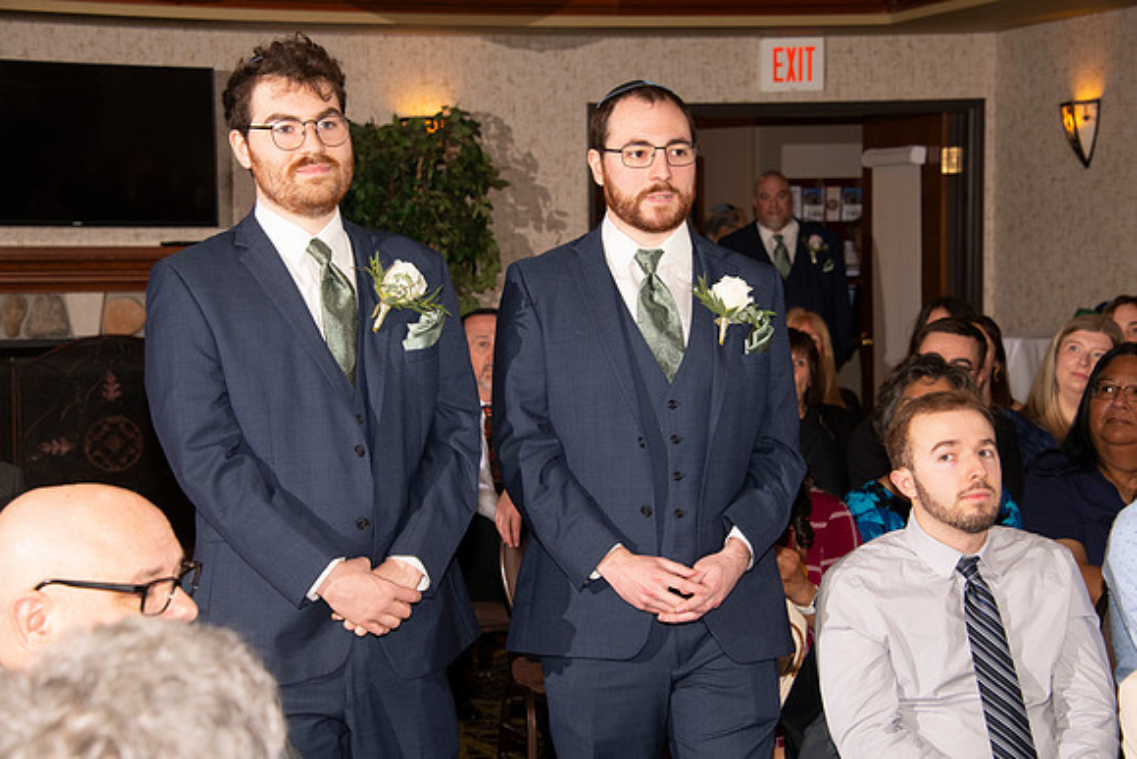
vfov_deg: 16.7
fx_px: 2590
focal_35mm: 82
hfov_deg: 24.8
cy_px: 380
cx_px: 568
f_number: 8
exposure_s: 1/160
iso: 1000
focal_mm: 82
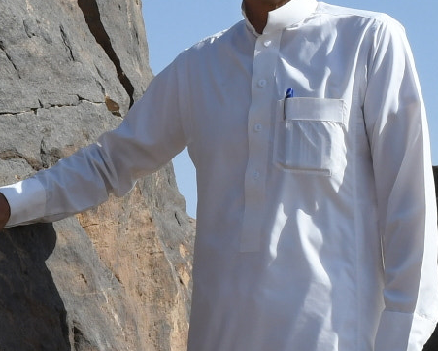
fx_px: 2075
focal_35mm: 160
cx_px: -155
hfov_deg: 11.7
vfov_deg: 9.6
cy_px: 331
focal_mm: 28
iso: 400
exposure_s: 1/750
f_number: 13
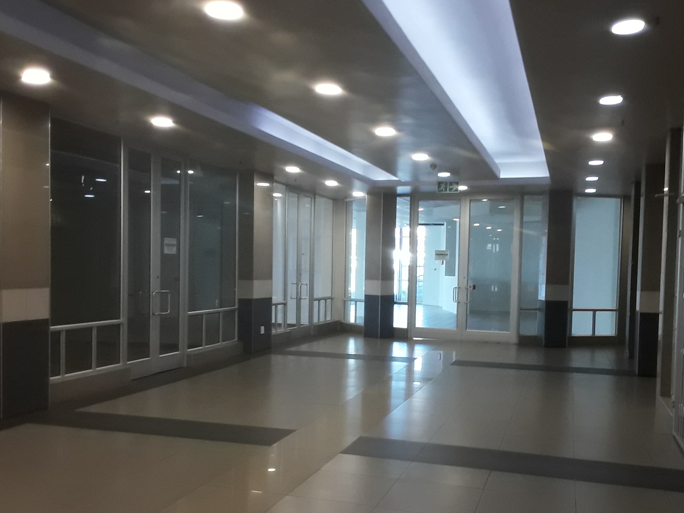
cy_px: 288
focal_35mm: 35
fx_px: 692
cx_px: 371
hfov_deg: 52.6
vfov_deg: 40.6
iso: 100
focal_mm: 2.2
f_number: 1.9
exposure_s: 1/50
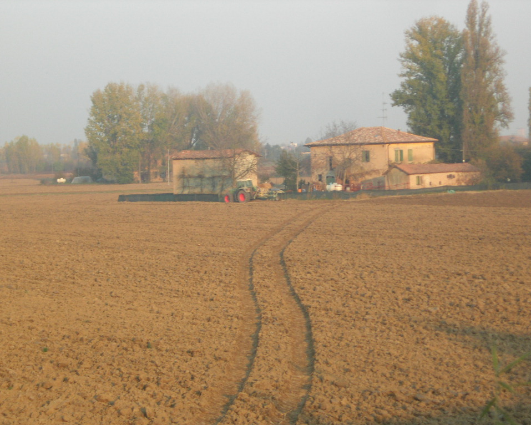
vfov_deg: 13.1
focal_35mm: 118
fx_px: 1855
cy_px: 212
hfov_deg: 16.3
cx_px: 262
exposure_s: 1/250
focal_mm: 23.4
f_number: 4.9
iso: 100
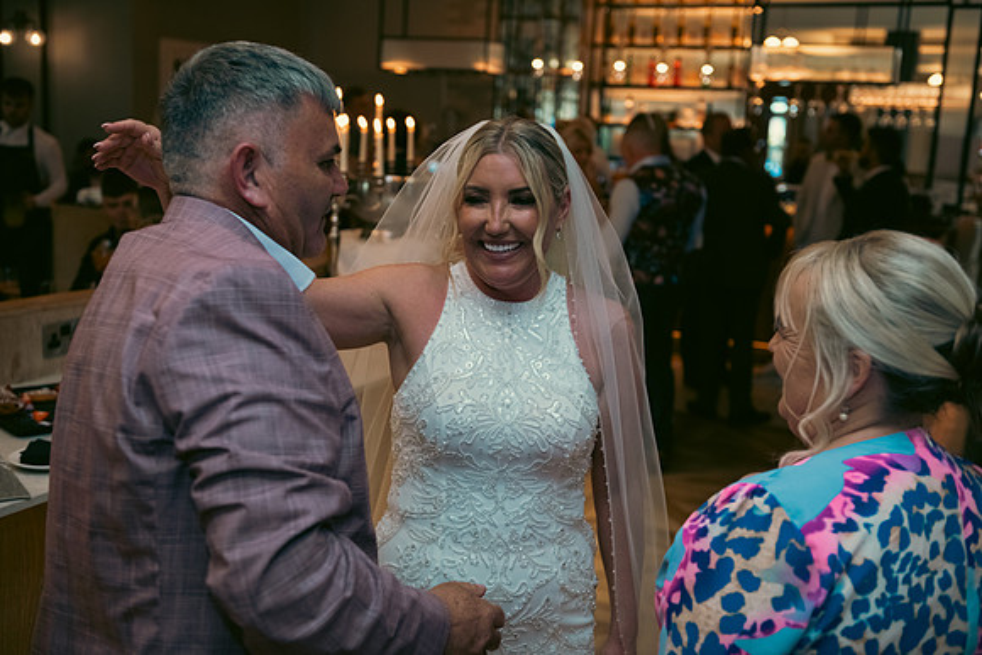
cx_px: 491
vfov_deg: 31.9
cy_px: 328
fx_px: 1146
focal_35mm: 42
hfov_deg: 46.4
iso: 800
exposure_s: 1/160
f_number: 3.5
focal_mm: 42
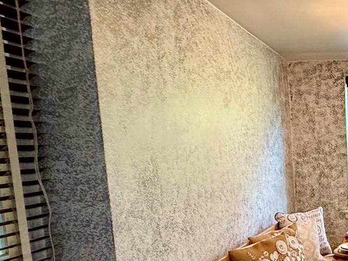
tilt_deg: -5.9
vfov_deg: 34.5
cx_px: 403
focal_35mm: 41
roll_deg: +0.8
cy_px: 192
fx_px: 412
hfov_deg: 36.8
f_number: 2.2
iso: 500
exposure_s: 1/120
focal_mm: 2.22
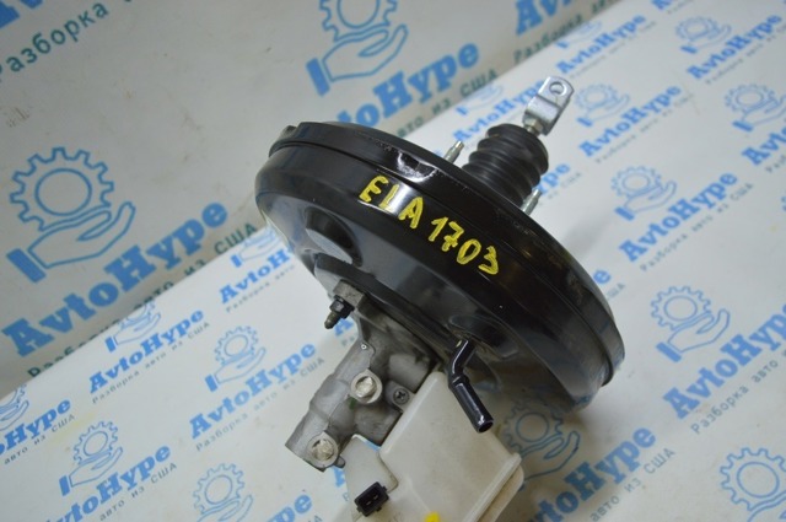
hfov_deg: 57.3
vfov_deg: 39.9
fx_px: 720
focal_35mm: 33
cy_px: 261
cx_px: 393
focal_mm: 22
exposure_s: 1/100
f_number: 3.8
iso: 400
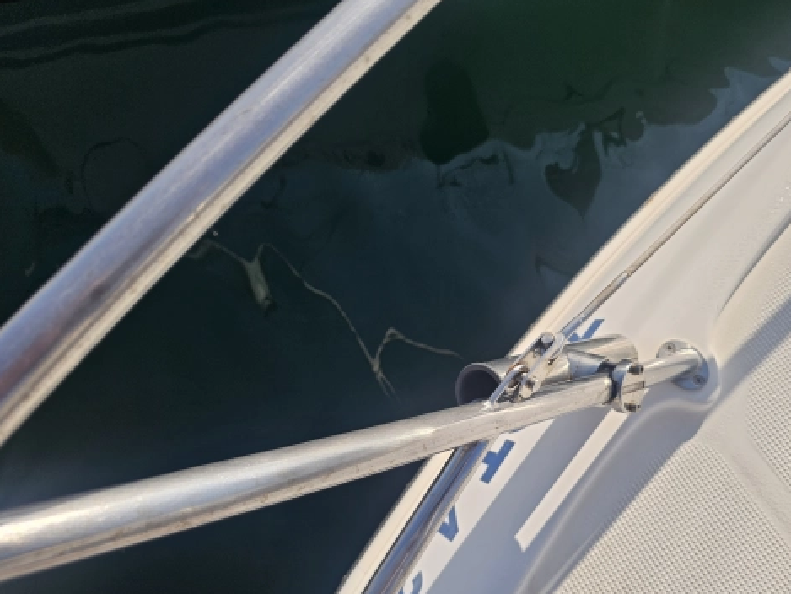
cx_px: 442
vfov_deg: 51.2
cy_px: 342
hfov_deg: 65.1
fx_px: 617
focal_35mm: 27
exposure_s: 1/668
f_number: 1.7
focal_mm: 6.3
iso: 10
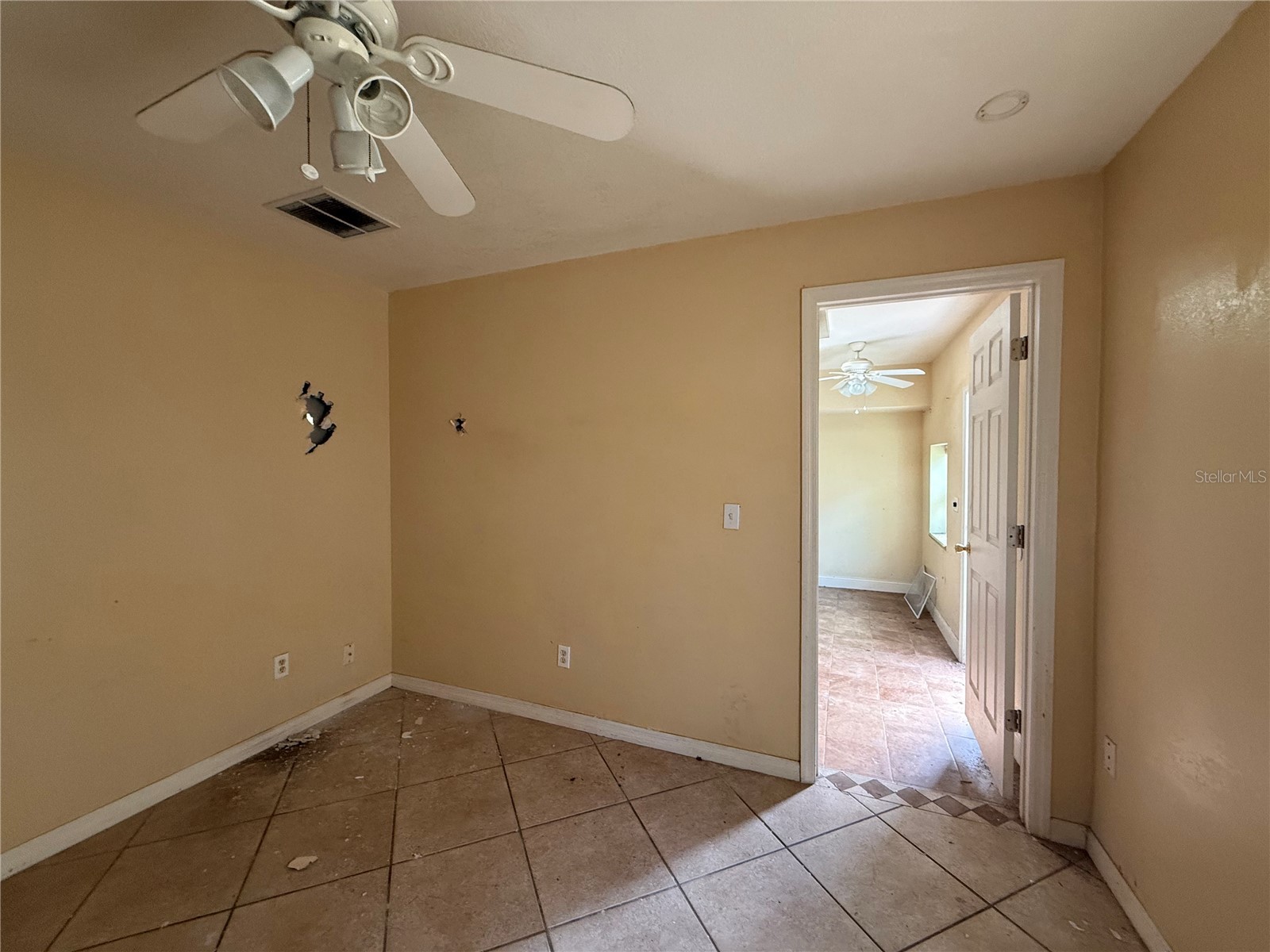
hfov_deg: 102.1
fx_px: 514
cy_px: 476
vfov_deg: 85.7
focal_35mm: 14
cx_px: 635
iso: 320
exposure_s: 1/80
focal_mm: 2.22
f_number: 2.2
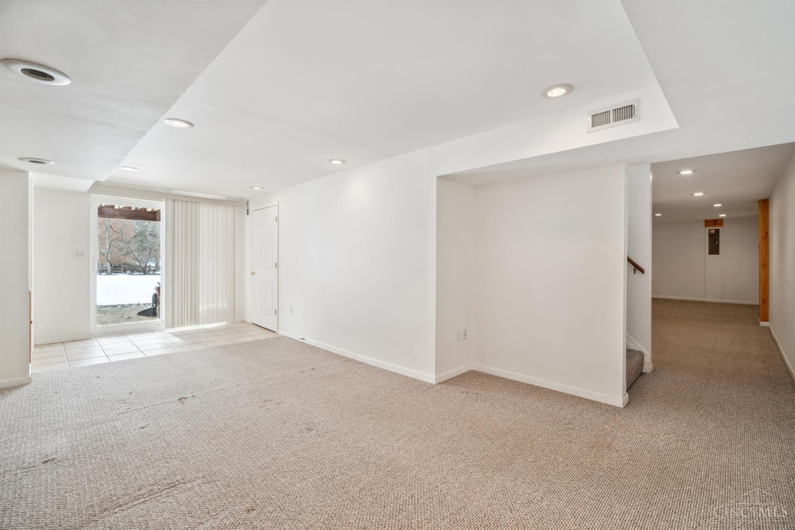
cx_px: 398
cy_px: 265
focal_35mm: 15
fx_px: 331
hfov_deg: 100.4
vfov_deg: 77.3
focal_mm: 15
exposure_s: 1/4
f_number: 9
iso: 200
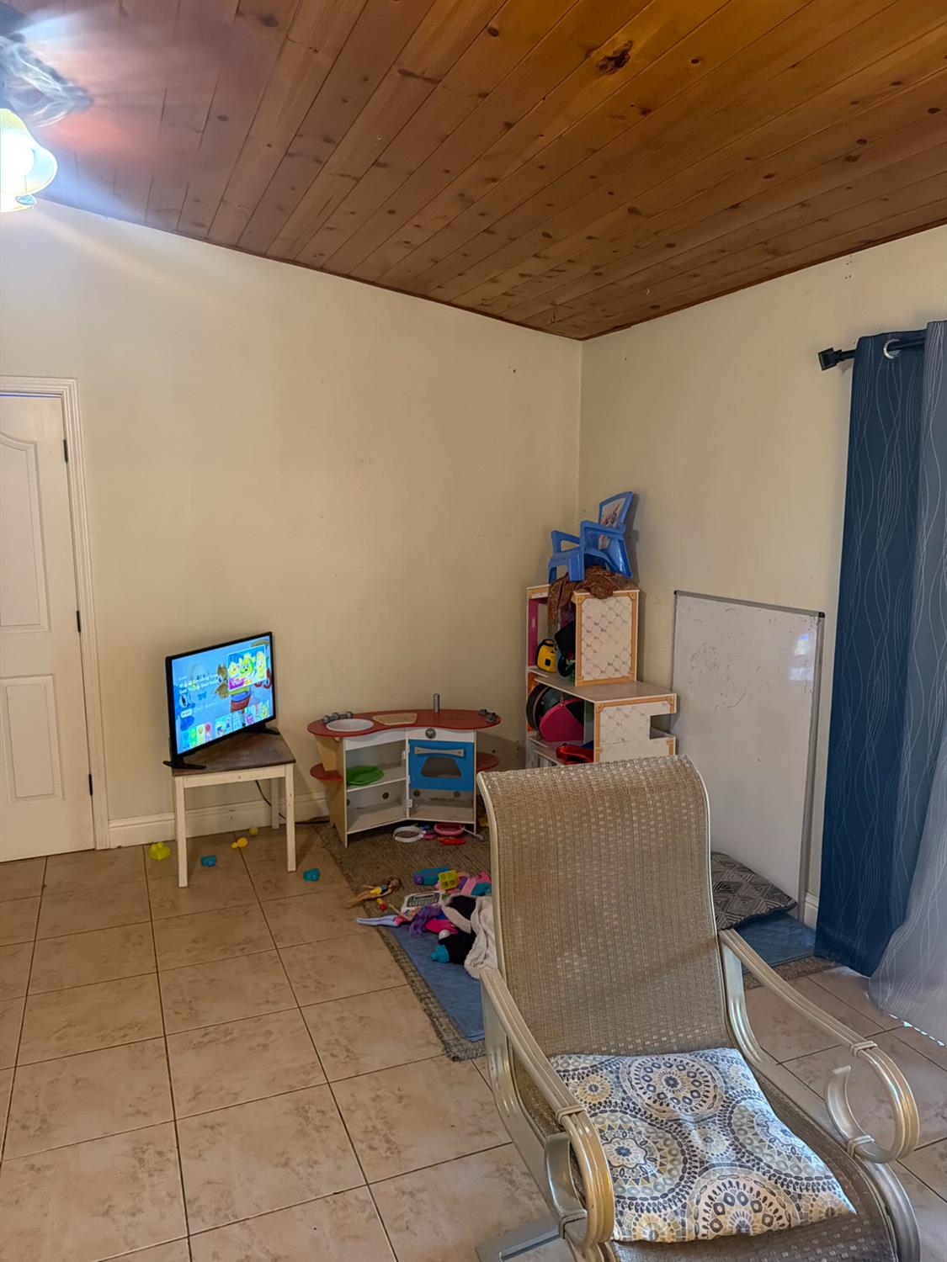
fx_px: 875
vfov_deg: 71.6
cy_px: 631
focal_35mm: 24
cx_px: 474
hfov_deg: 56.8
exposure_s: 1/40
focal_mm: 6.76
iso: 640
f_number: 1.78
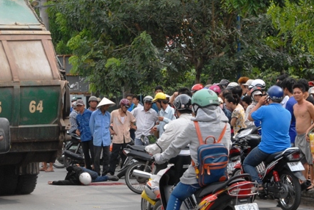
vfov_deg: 11.3
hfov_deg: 16.7
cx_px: 92
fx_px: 1065
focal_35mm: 122
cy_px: 114
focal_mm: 34
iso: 320
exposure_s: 1/500
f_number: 6.3
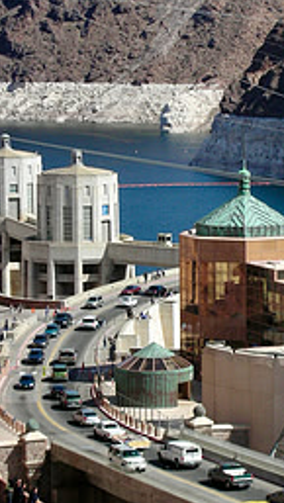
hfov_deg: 7.4
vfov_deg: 13.1
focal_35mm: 164
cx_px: 253
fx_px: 2191
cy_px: 223
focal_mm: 14.3
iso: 50
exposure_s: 1/326
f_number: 4.8
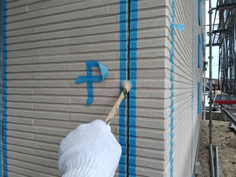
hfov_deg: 65.3
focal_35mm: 27
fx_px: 184
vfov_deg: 51.4
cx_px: 118
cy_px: 88
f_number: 1.8
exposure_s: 1/110
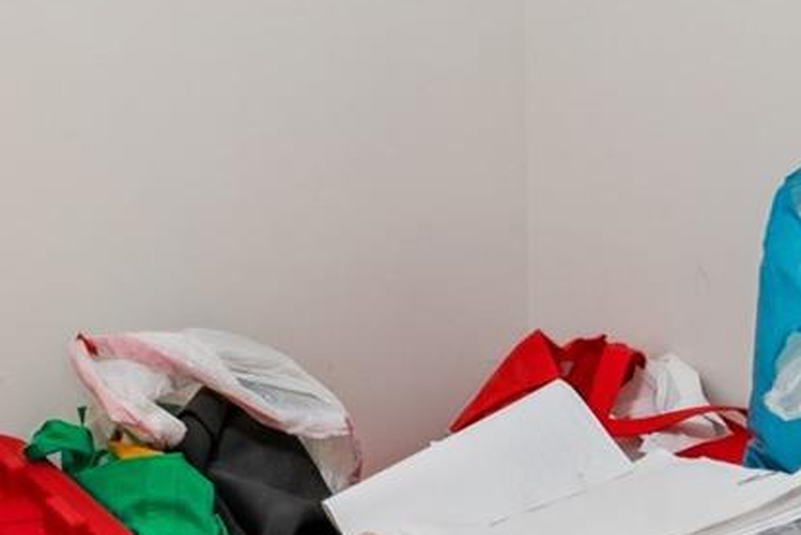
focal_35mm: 83
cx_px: -232
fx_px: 1846
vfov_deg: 15.6
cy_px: -177
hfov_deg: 22.1
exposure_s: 1/2
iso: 200
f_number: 13
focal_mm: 16.8
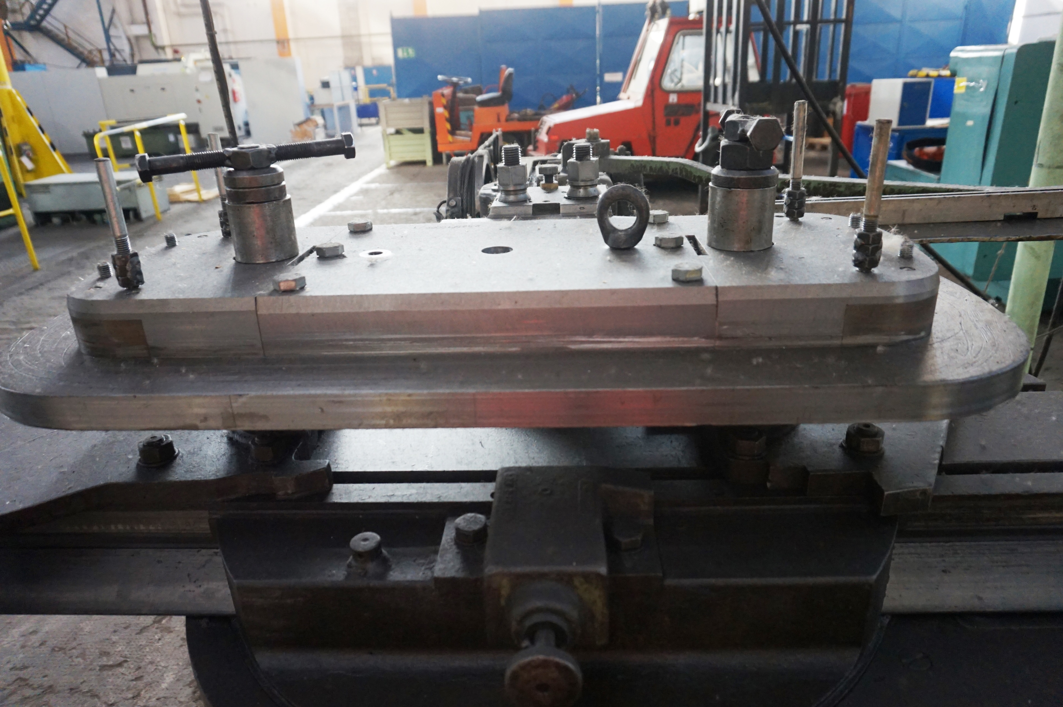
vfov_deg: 53.1
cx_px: 532
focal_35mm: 24
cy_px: 354
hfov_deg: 73.8
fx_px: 708
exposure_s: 1/160
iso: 1600
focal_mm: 16
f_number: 4
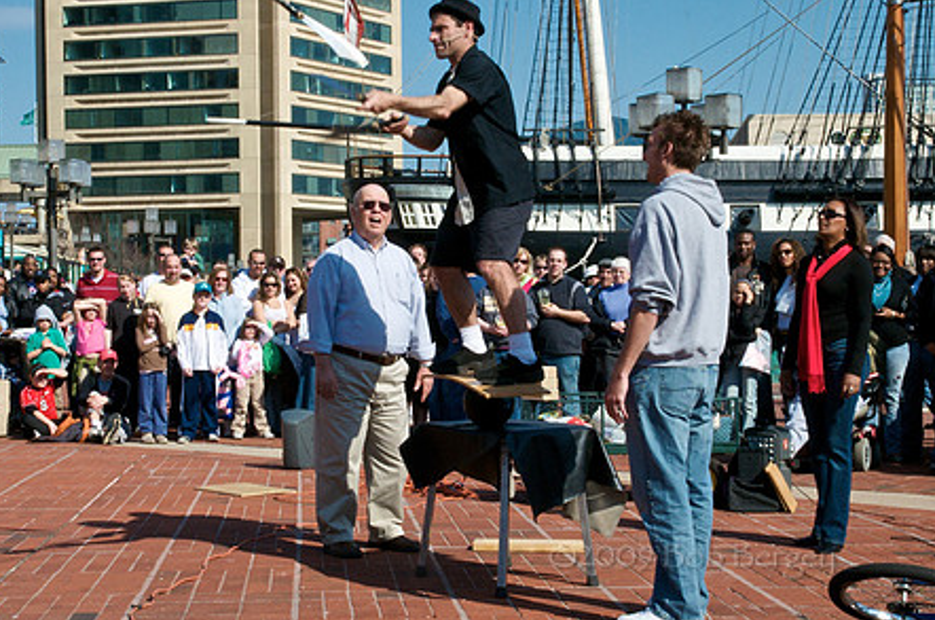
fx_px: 1633
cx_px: 417
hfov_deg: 31.9
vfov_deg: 21.5
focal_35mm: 63
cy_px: 267
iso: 400
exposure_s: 1/125
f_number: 27
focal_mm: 32
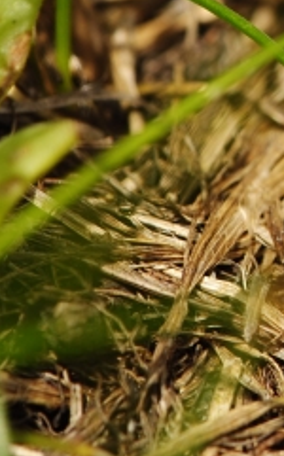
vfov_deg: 4.9
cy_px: 49
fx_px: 5375
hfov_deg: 3.0
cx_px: 473
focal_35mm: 433
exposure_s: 1/200
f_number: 9
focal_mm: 85
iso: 100
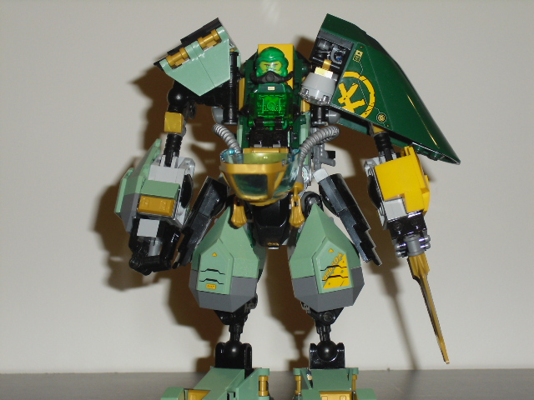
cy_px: 200
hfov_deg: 26.7
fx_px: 1126
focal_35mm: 73
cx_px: 267
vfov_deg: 20.2
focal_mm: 13.1
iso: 200
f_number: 4.6
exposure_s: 1/60
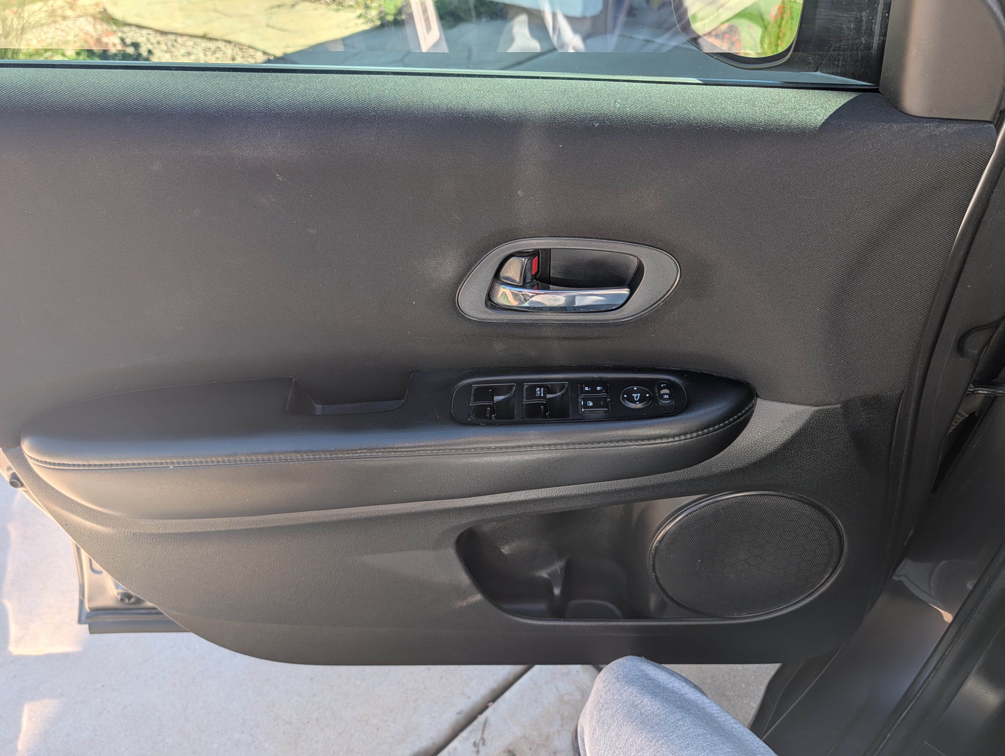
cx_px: 502
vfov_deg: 56.9
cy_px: 378
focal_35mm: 24
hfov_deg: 71.5
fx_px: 698
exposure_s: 1/929
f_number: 1.68
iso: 18
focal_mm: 6.9
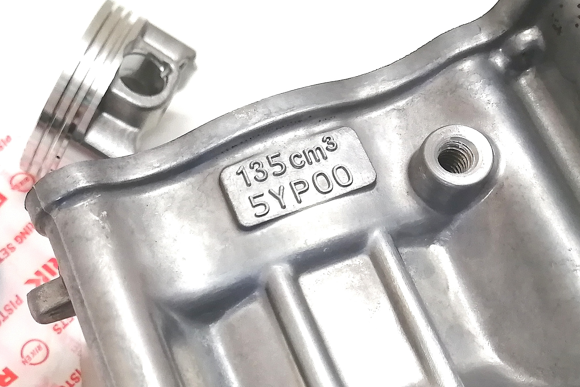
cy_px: 337
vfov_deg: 28.9
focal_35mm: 45
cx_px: 159
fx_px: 725
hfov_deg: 42.5
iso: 200
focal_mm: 3.62
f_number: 1.8
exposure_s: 1/33.3
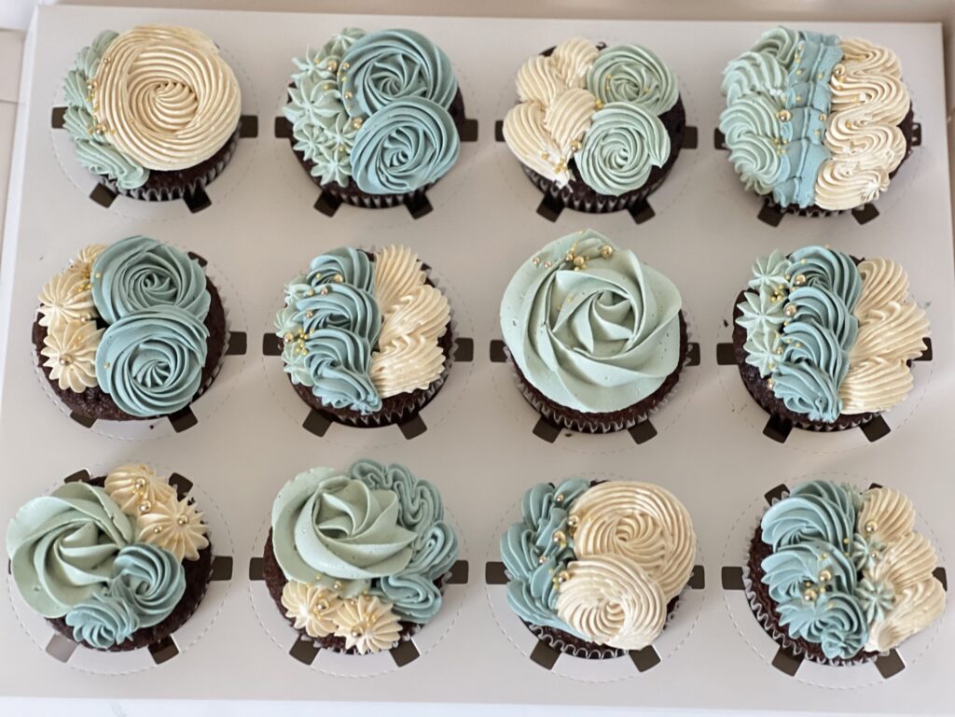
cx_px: 478
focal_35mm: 77
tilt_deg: -70.3
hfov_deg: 25.3
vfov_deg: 19.1
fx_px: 2124
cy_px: 358
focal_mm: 9
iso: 500
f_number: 2.8
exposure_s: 1/15
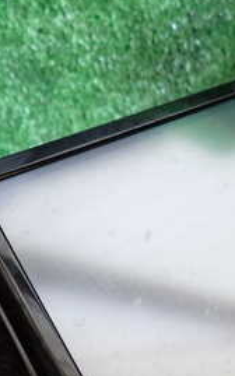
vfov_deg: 34.3
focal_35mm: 59
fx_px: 605
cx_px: 236
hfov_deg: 21.2
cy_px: 240
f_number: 2
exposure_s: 1/50
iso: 200
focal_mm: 4.5
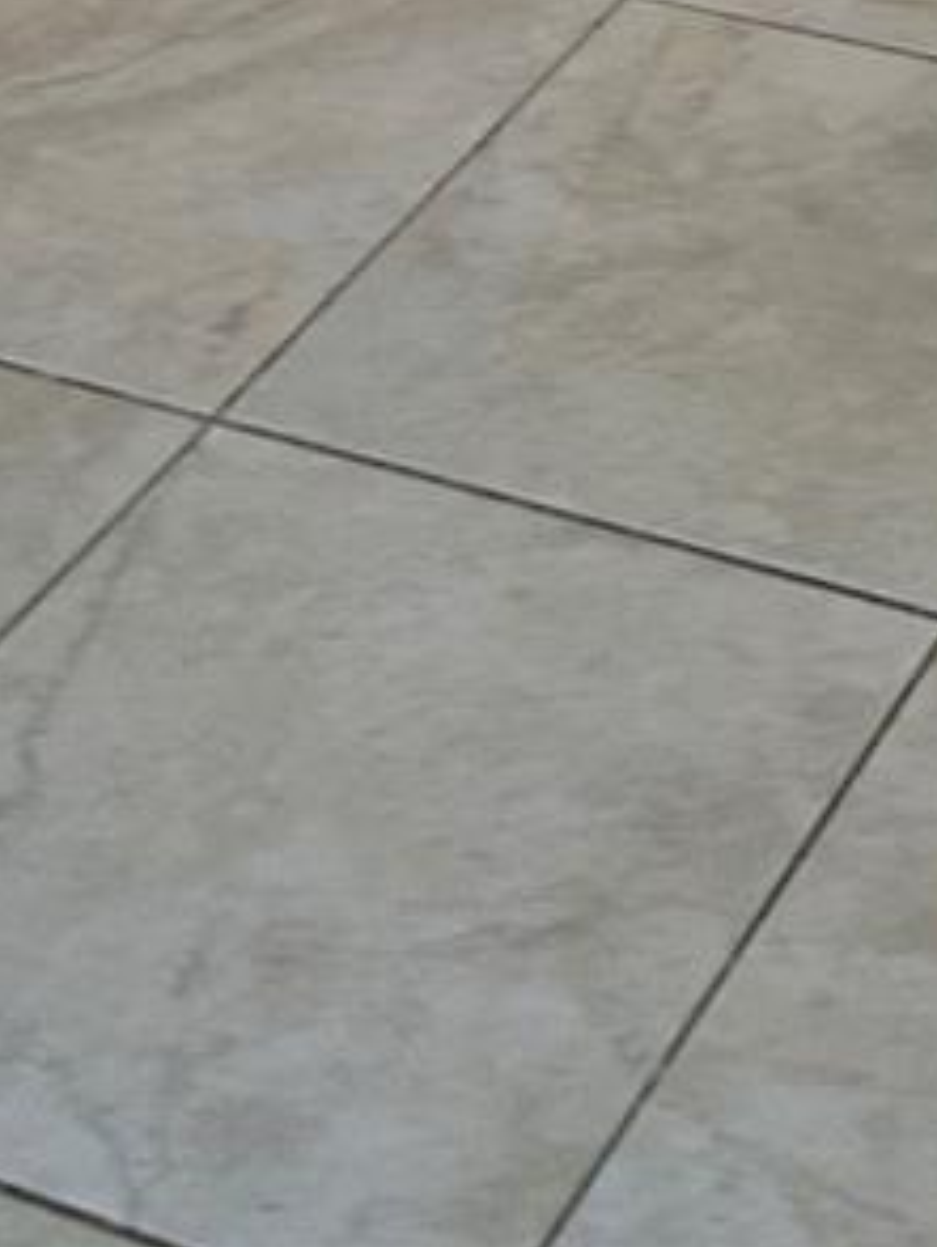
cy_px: -1289
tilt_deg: -12.0
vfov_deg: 14.9
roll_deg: +1.1
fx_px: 3820
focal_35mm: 106
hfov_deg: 13.5
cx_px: 1208
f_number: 1.5
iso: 100
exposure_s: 1/60
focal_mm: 5.7
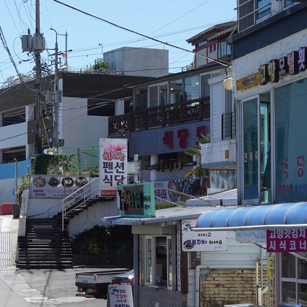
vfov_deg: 15.8
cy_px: 127
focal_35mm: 110
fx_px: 1104
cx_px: 115
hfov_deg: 15.8
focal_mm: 35
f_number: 13
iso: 100
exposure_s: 1/100
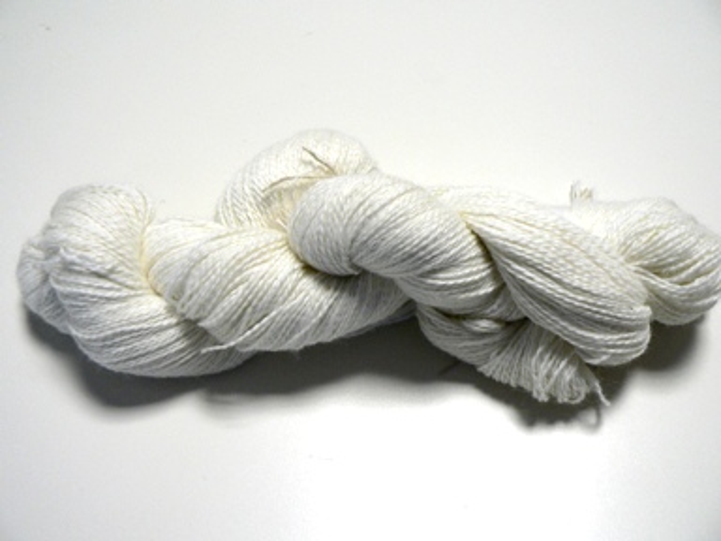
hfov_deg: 51.4
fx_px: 750
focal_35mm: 36
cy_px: 270
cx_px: 360
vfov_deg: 39.7
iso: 150
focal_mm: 6
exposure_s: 1/30
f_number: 2.8
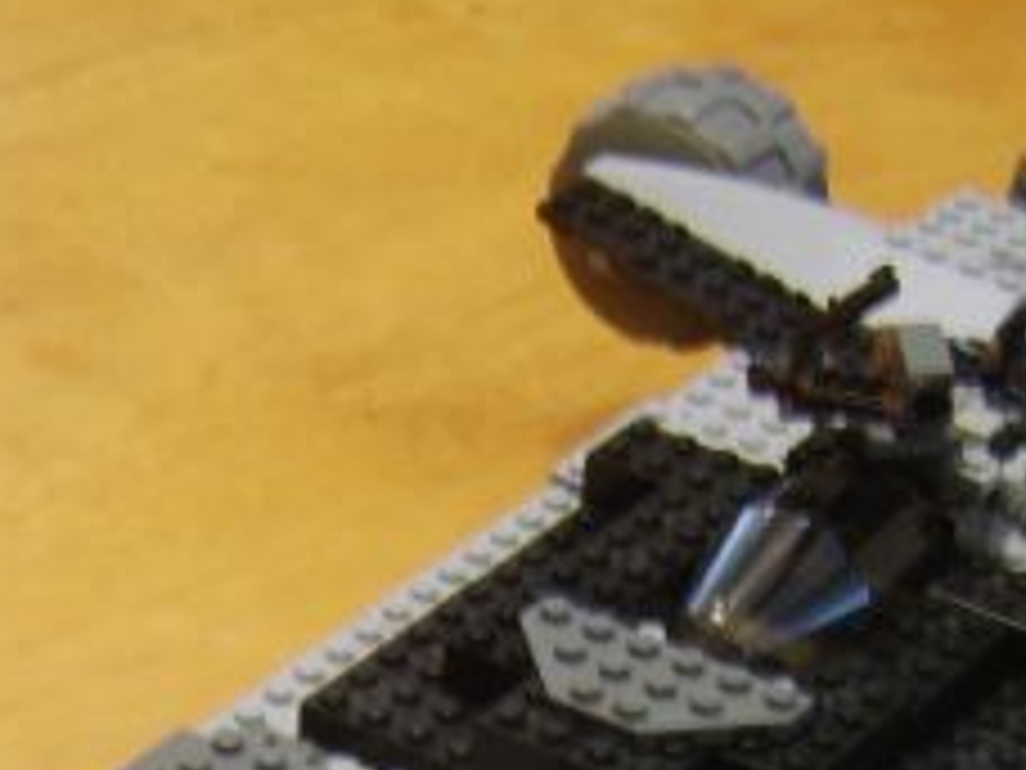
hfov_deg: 20.0
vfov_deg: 14.3
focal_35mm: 98
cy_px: 1099
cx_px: 486
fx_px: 2905
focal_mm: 8.13
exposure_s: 1/4
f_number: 2.7
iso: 71
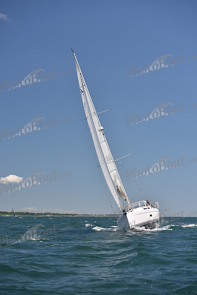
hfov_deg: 17.7
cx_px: 98
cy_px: 147
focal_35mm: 77
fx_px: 632
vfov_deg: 26.3
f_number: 4
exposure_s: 1/1000
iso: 200
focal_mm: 75
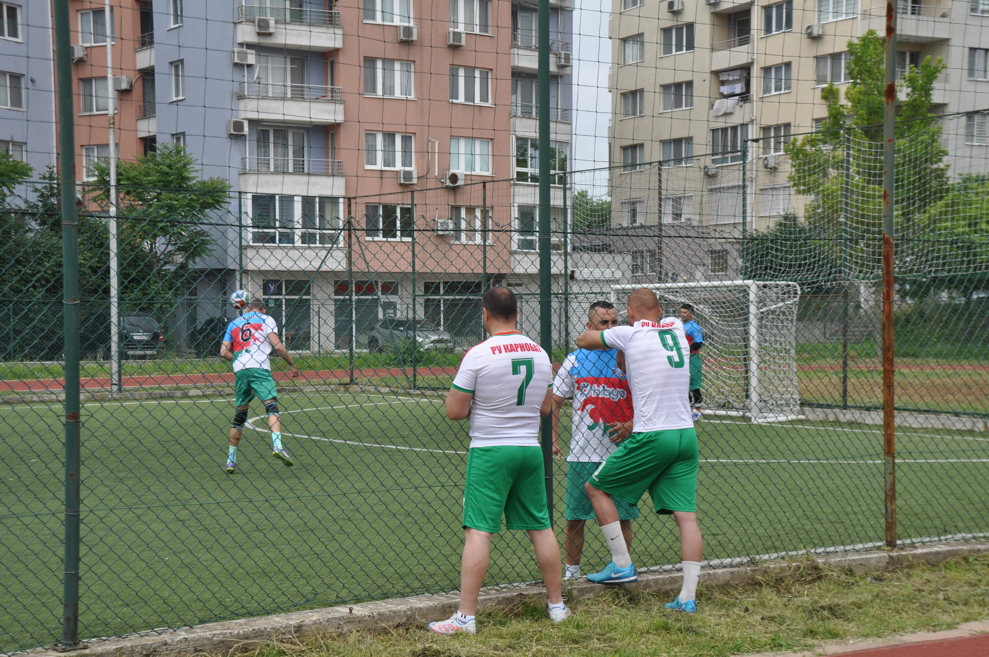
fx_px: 1646
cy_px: 328
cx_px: 494
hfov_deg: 33.4
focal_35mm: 60
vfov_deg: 22.6
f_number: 9
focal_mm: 40
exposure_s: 1/320
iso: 200
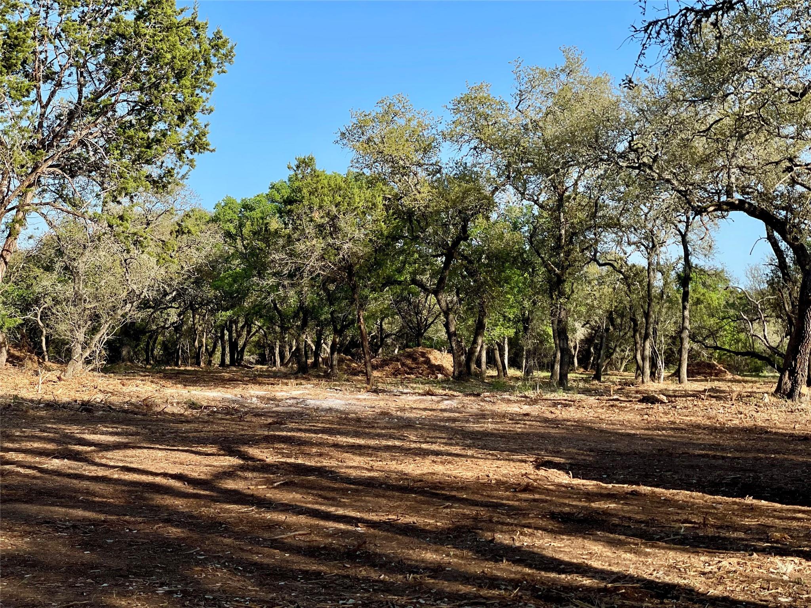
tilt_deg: +2.6
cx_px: 406
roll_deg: -0.4
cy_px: 304
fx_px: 1218
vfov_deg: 28.0
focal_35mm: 52
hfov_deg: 36.8
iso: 32
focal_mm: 6
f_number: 2
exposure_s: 1/1845
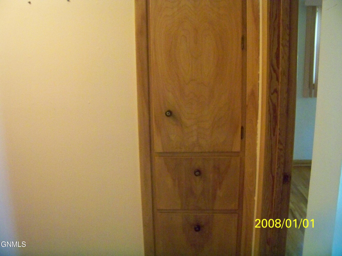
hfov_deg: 55.4
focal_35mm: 33
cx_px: 171
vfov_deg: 42.9
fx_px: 326
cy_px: 128
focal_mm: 5.85
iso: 1250
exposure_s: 1/30
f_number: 2.8
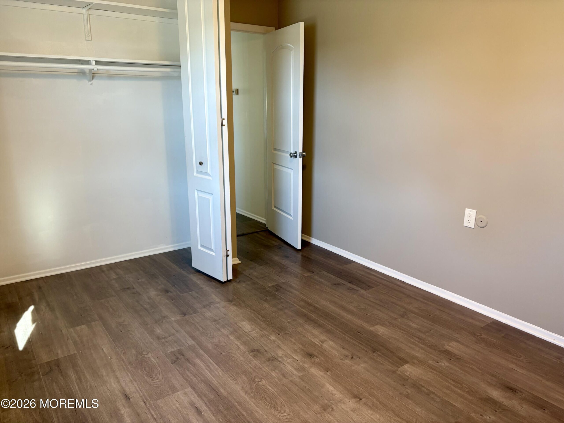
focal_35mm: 26
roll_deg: +0.8
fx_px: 424
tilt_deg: -13.8
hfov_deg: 67.3
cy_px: 212
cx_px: 282
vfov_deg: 53.1
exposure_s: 1/60
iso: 125
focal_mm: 5.96
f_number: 1.6
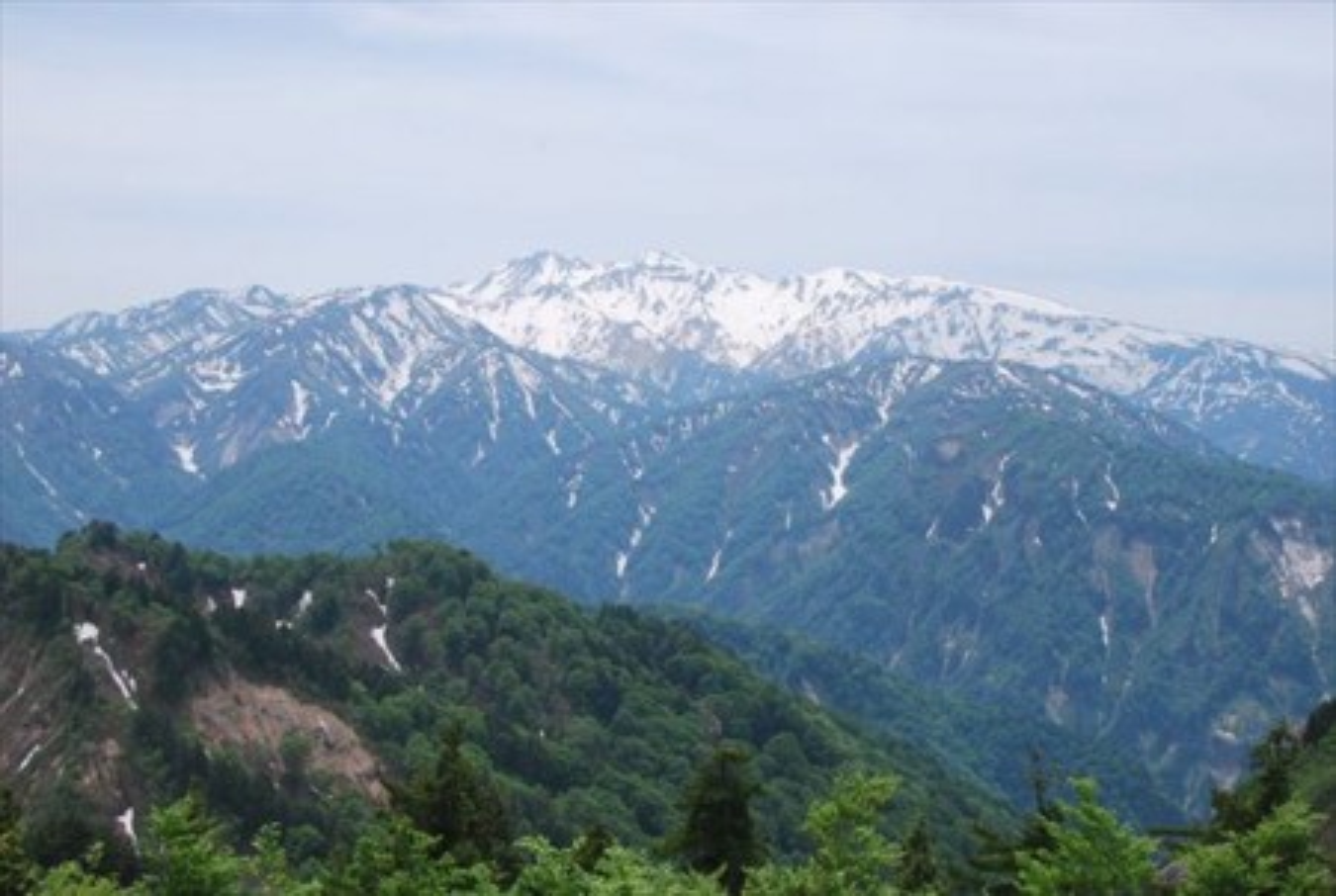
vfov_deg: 25.9
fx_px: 1952
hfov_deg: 37.8
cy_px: 448
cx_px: 668
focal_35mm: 52
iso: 200
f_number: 13
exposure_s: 1/250
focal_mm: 35
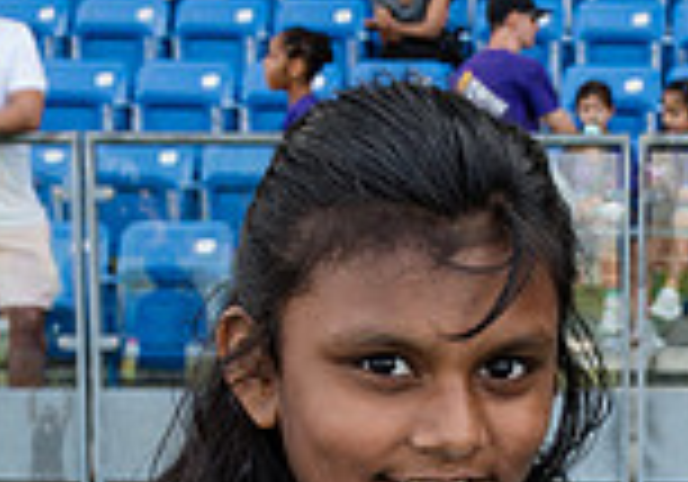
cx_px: 660
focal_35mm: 124
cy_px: 707
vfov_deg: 11.0
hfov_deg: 16.0
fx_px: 2406
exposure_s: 1/250
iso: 400
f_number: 5.6
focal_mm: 28
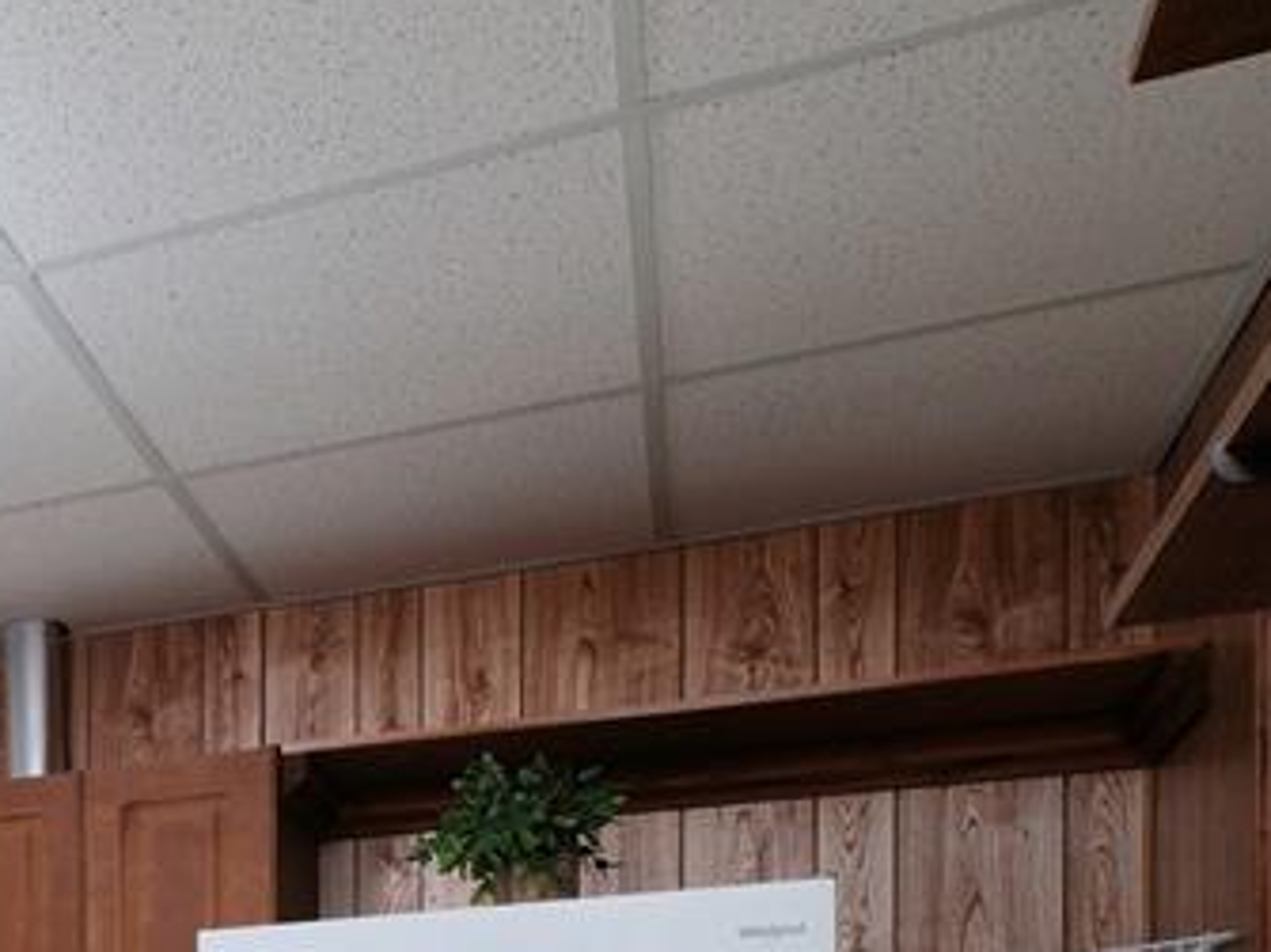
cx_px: -231
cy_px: 1214
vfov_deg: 25.4
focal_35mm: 50
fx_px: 1835
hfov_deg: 32.1
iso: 640
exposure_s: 1/125
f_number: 7.1
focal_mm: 11
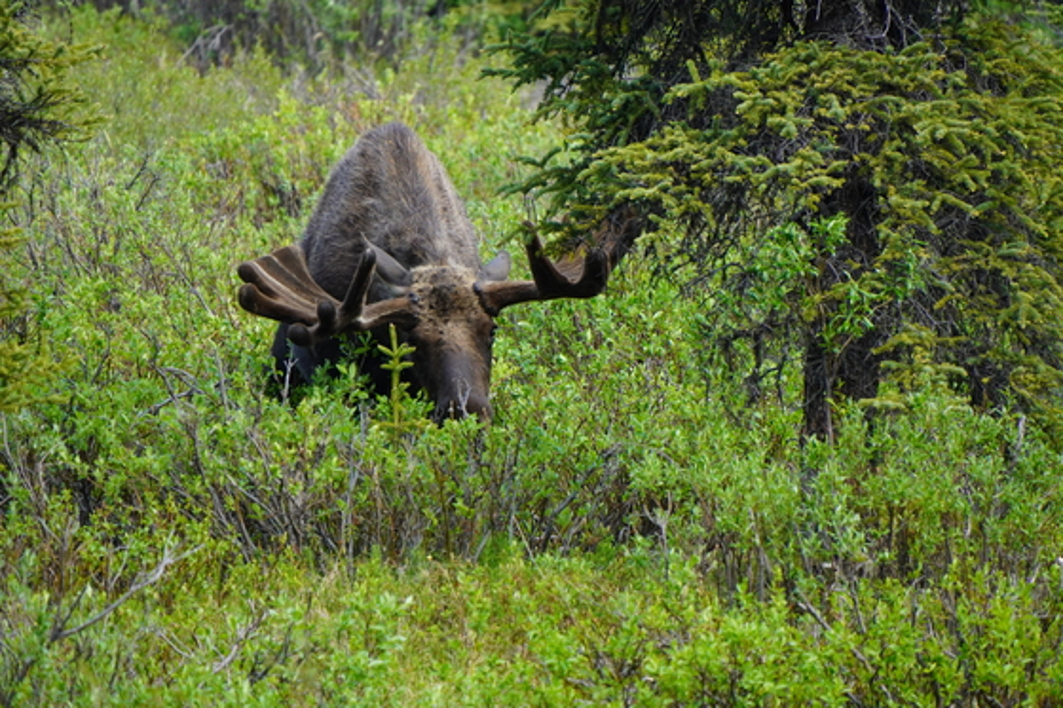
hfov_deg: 4.6
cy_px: 354
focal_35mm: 450
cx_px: 532
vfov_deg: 3.1
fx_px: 13283
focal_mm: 300
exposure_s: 1/500
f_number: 6.3
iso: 640
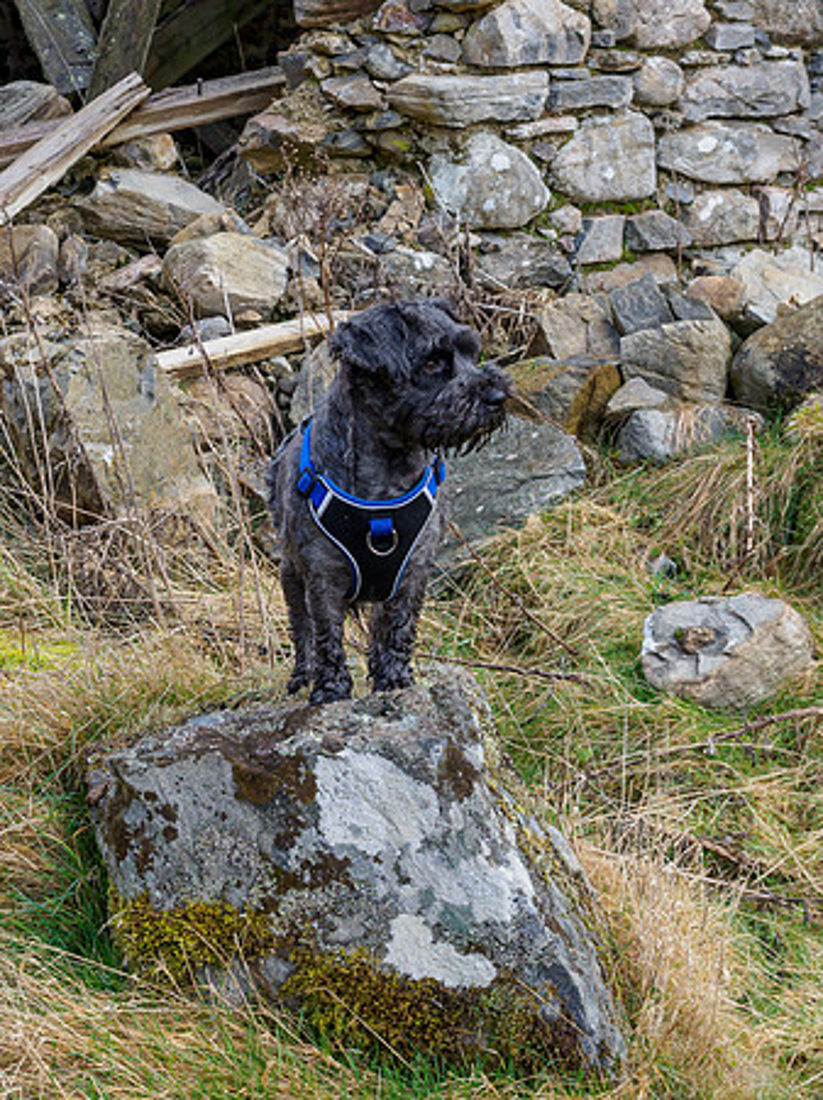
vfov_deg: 26.1
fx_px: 2369
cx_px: 320
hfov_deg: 19.7
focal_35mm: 75
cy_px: 550
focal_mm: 28
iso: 200
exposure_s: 1/100
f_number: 5.6
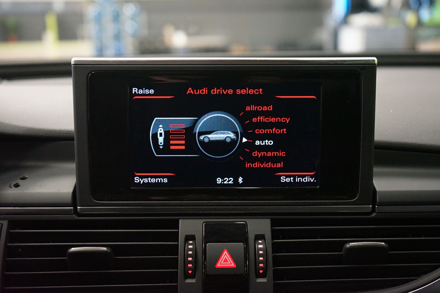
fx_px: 513
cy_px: 146
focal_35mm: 42
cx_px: 220
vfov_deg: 31.9
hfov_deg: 46.4
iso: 6400
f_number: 4.5
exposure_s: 1/30
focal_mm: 42
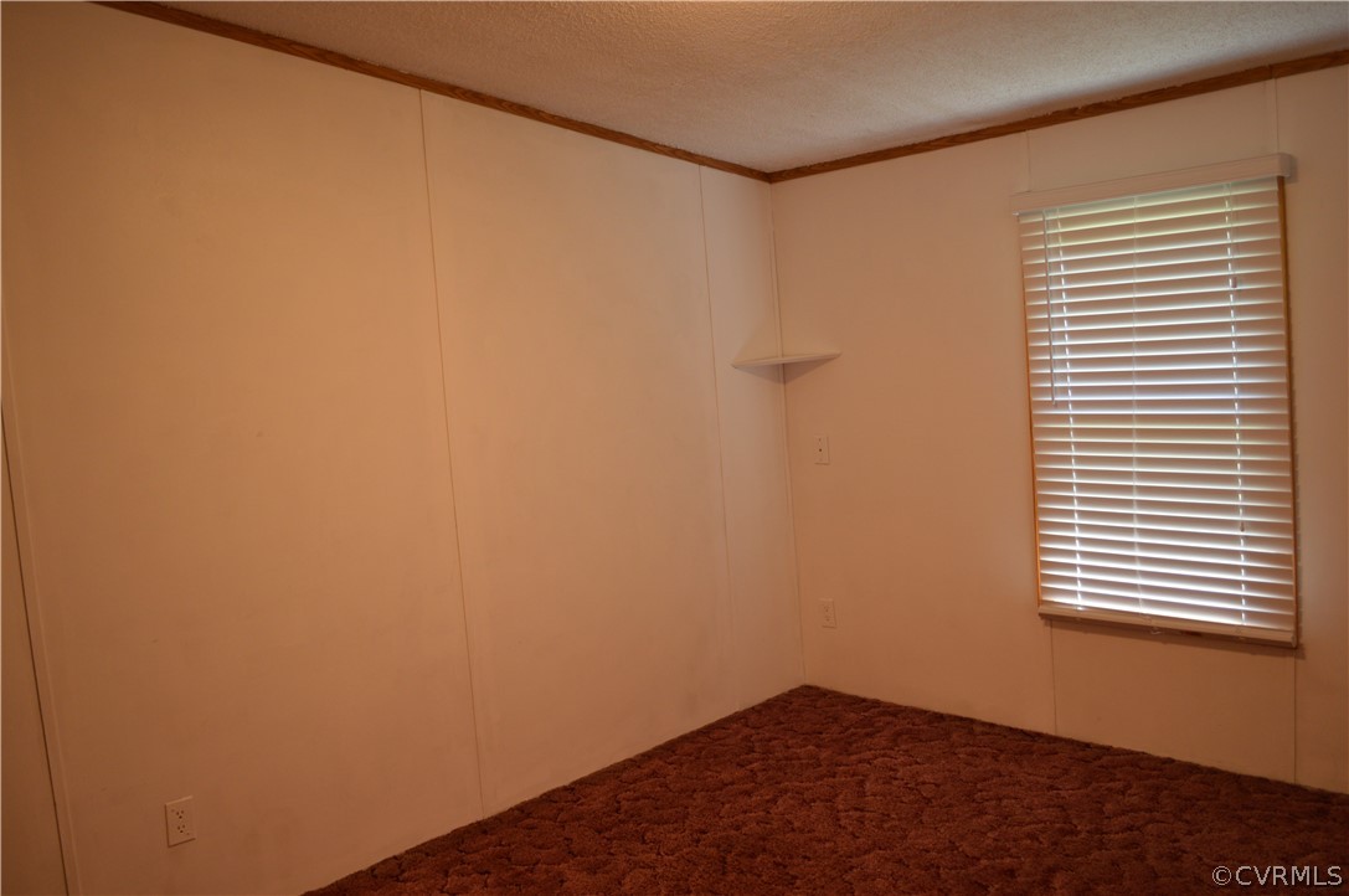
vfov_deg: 43.5
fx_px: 1123
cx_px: 674
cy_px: 448
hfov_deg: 62.0
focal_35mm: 30
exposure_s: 1/60
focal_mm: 20
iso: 400
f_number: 3.8
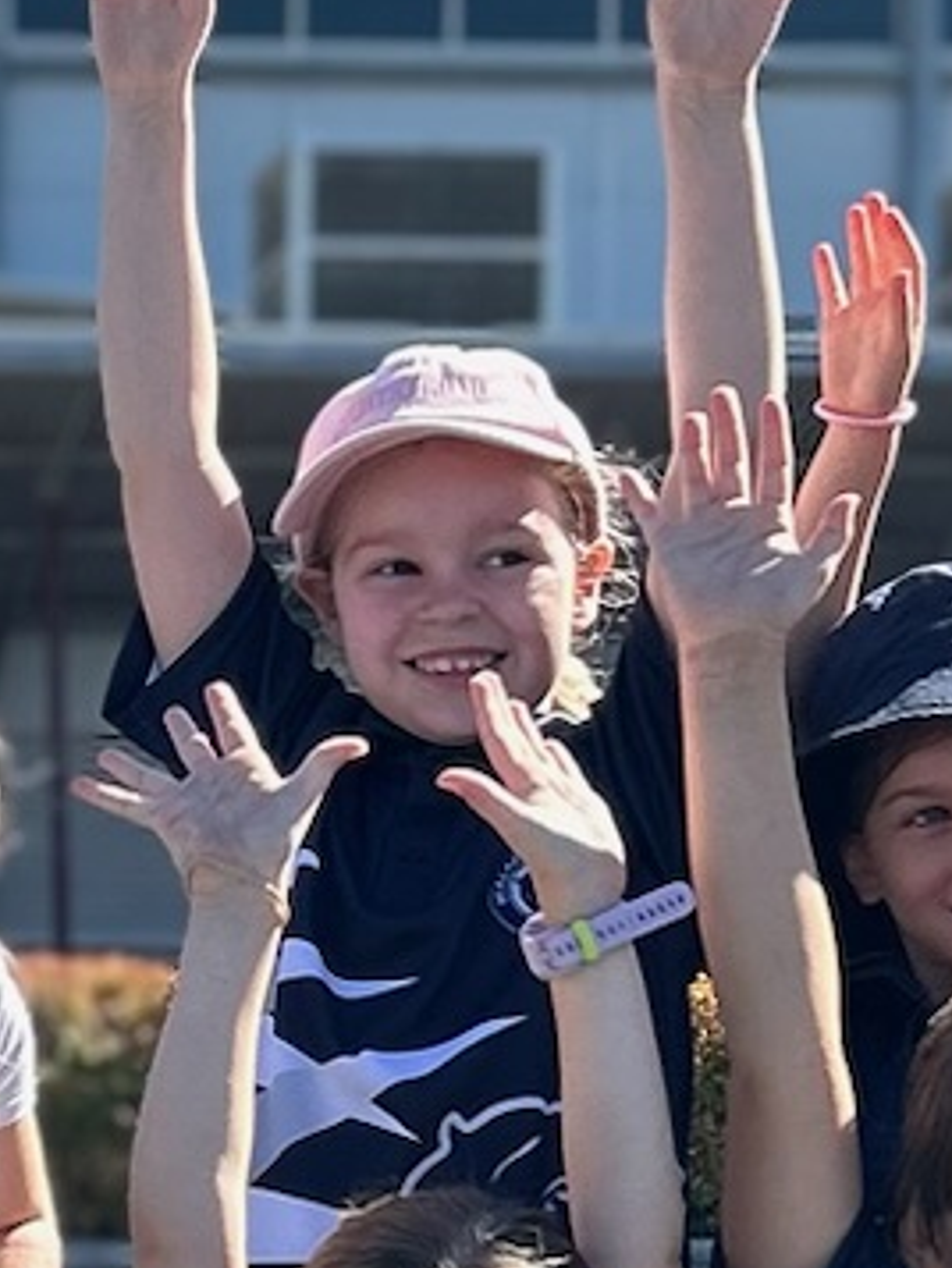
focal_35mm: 149
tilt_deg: +0.4
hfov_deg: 9.8
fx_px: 5460
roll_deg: +0.2
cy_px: 1037
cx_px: -288
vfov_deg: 13.2
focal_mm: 5.7
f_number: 1.5
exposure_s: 1/2008
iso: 50
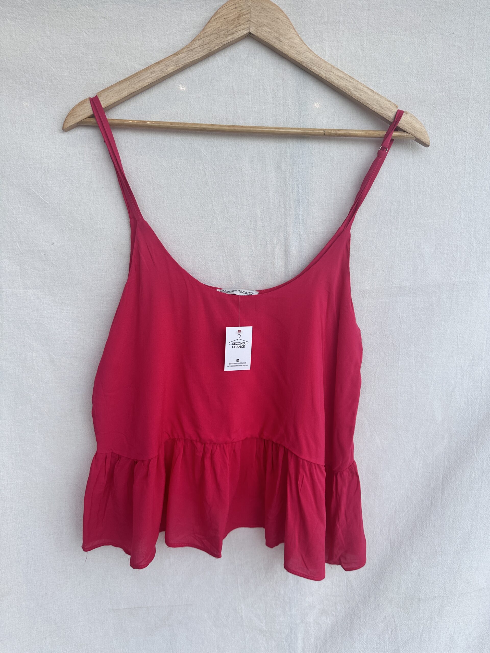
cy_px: 326
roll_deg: -2.6
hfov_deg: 56.8
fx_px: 453
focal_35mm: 24
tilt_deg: -9.4
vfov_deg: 71.6
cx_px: 245
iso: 80
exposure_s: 1/234
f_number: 1.78
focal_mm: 6.86
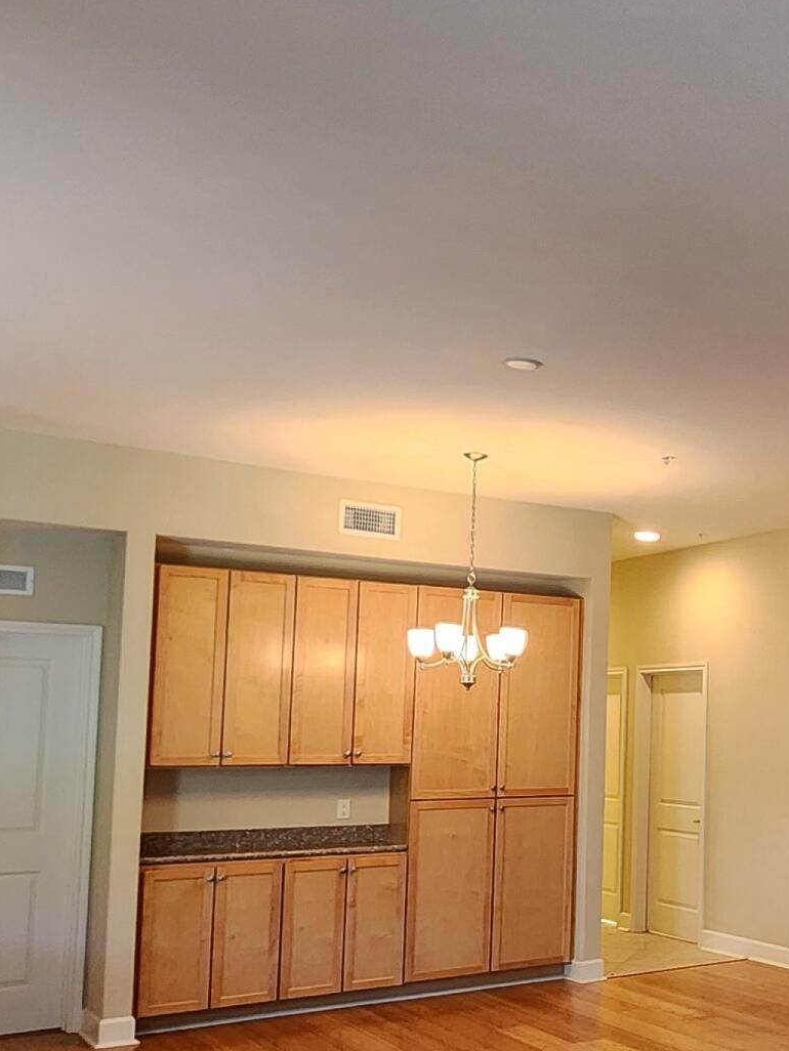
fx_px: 1154
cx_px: 863
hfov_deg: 33.1
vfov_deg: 48.7
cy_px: 630
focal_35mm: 38
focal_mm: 2.2
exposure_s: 1/30
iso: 320
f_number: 2.2
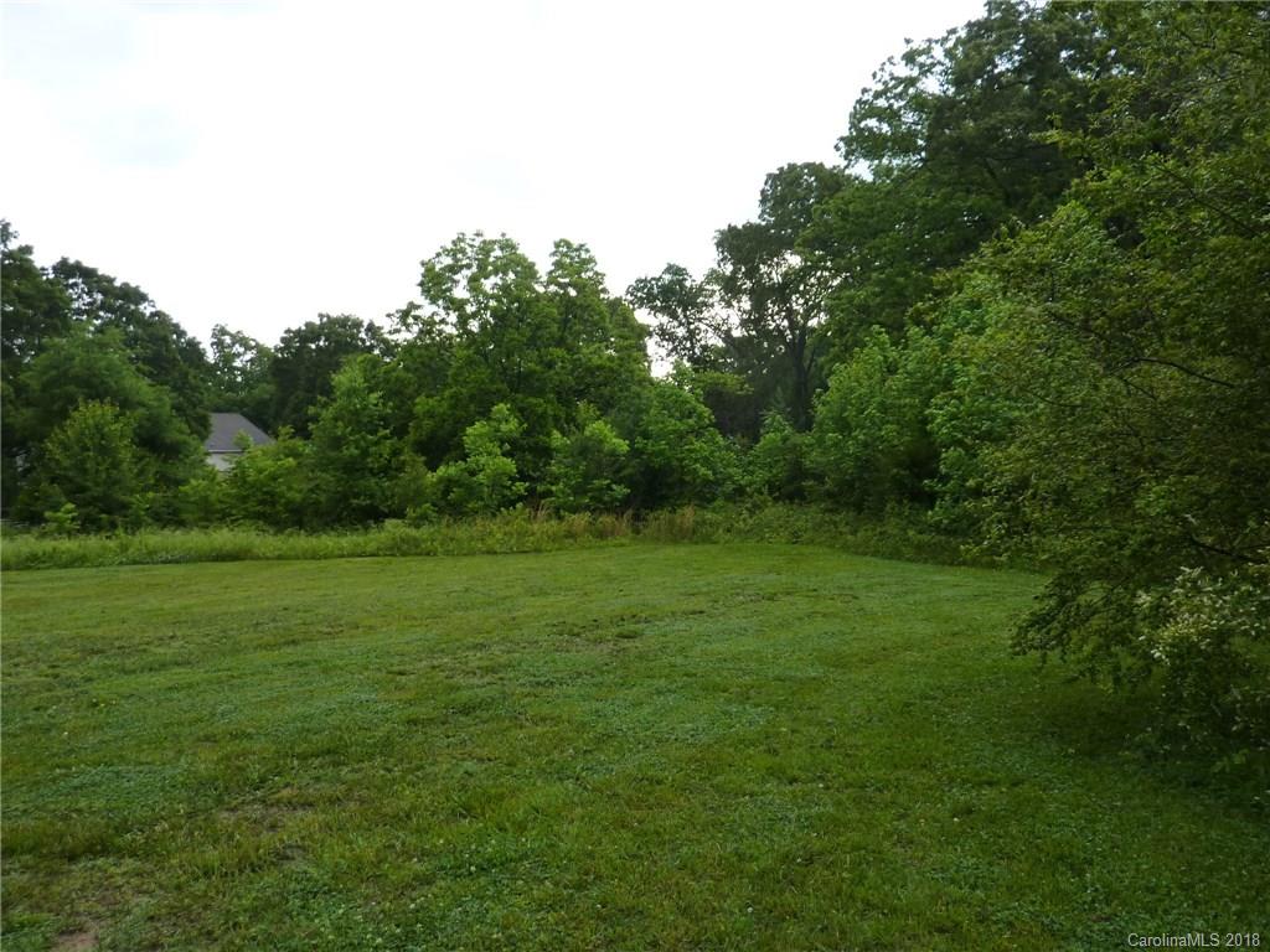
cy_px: 476
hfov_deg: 69.4
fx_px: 917
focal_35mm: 25
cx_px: 635
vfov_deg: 54.9
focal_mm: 4.1
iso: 125
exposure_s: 1/80
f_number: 3.3
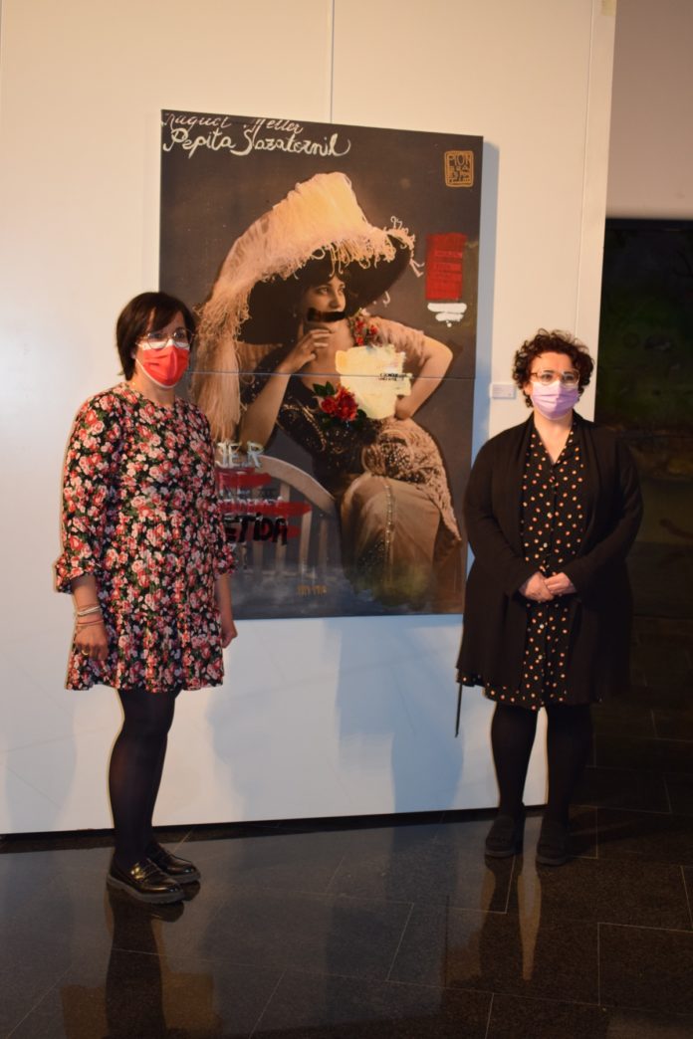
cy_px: 520
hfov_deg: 28.9
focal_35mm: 46
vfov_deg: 42.3
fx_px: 1343
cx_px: 346
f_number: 4.2
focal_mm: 31
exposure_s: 1/60
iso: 1100
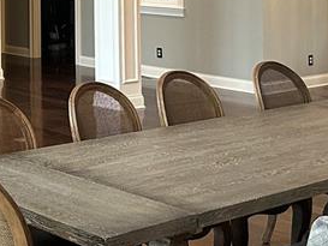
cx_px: -84
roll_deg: +0.4
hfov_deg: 20.2
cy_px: -56
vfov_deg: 15.8
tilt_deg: +0.2
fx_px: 853
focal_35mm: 90
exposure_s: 1/60
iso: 320
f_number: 1.78
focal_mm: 6.86
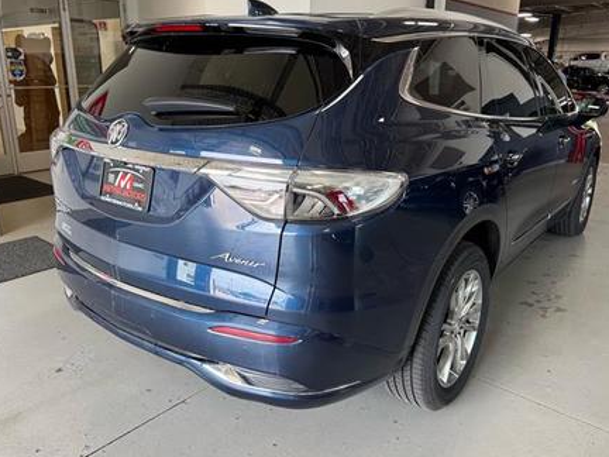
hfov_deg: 63.4
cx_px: 314
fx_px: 493
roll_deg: +0.3
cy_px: 216
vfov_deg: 49.7
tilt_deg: -15.4
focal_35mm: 28
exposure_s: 1/121
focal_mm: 6.76
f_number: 1.78
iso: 100
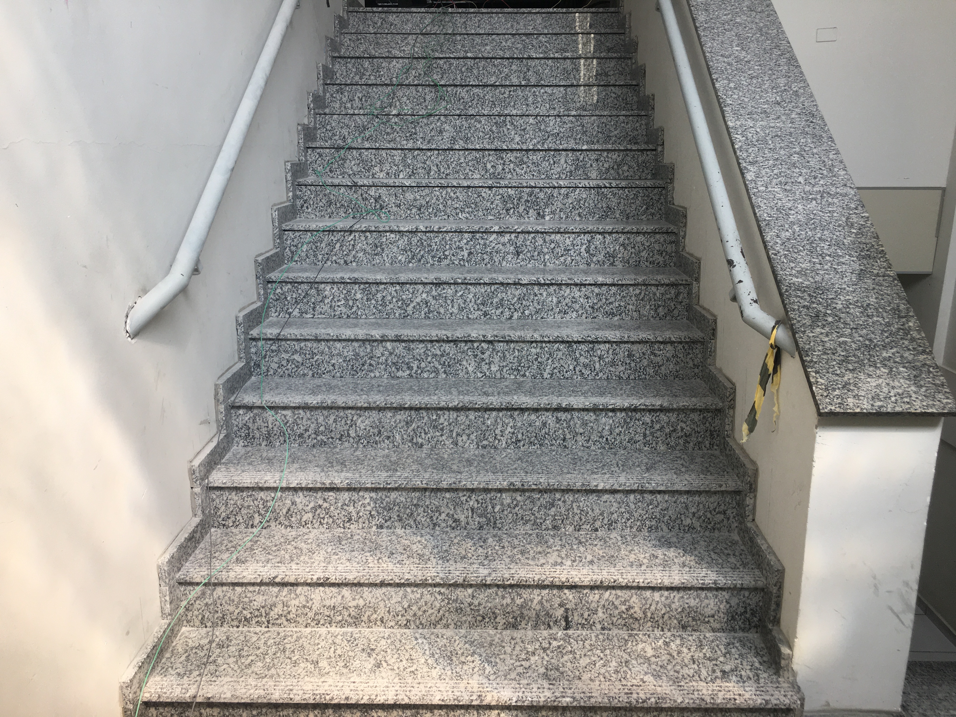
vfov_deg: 48.2
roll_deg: -0.3
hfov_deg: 61.7
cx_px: 478
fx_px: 801
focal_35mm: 29
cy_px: 358
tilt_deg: -15.8
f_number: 2.2
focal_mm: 4.15
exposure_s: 1/120
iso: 32
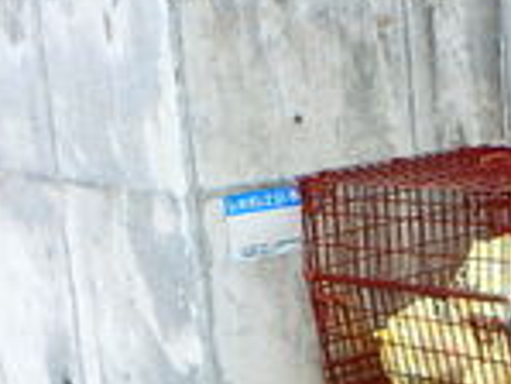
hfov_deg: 19.1
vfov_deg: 16.4
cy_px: 281
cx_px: 761
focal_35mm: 90
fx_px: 1330
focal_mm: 3.7
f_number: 3.5
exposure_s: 1/200
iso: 125
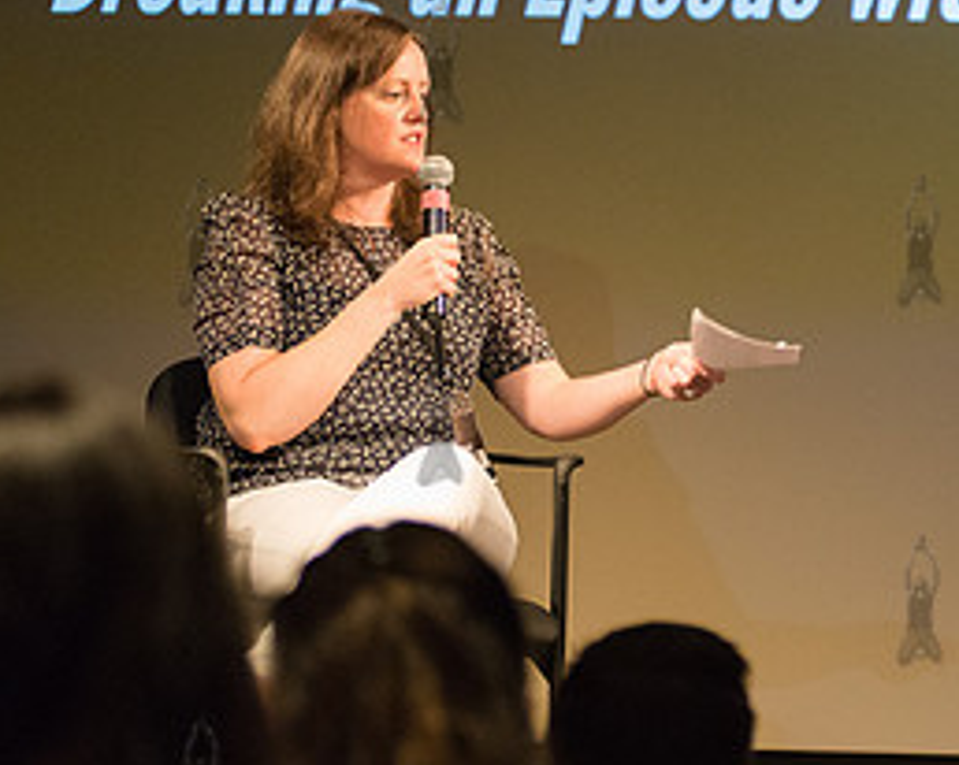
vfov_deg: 9.1
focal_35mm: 169
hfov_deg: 11.3
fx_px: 4793
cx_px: 918
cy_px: 240
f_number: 2.8
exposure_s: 1/200
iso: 4000
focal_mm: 80
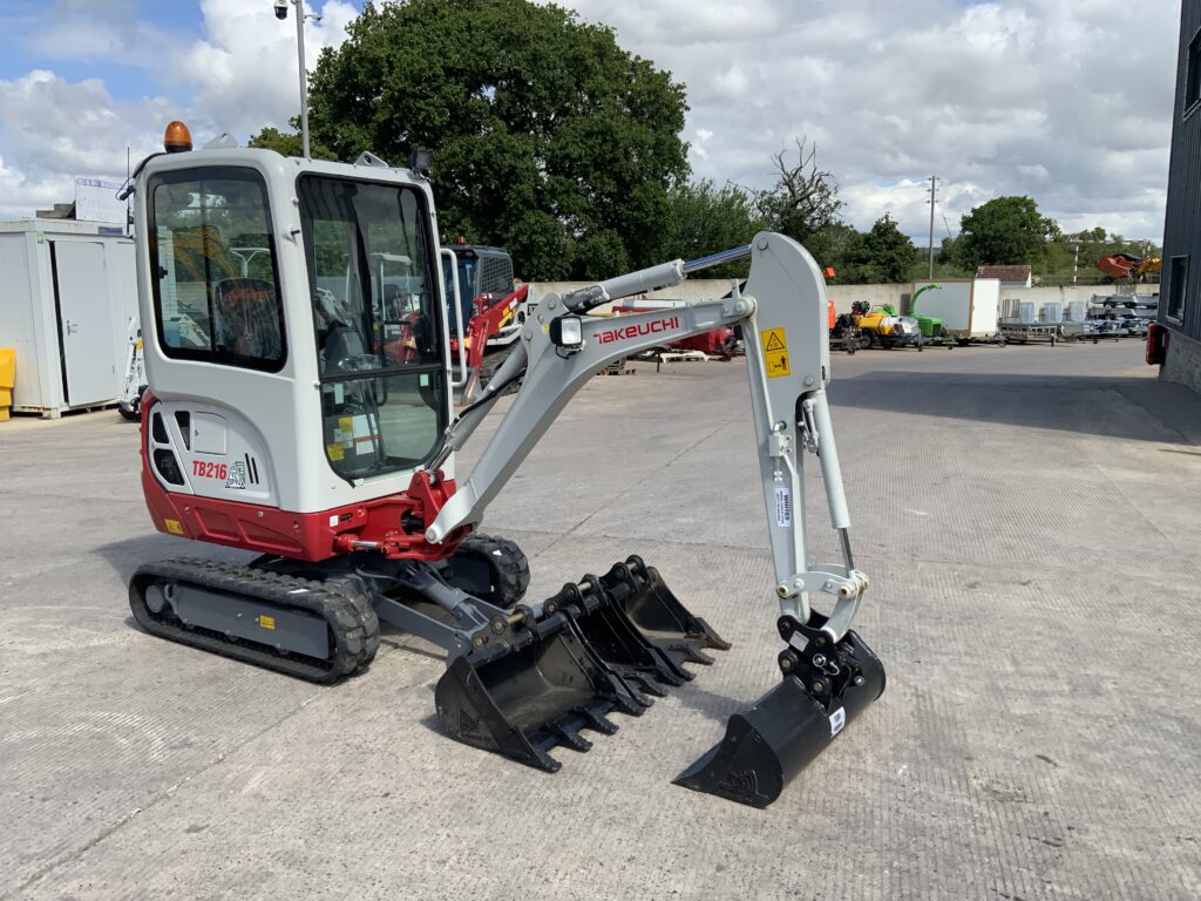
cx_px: 600
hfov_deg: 61.7
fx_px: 1006
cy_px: 450
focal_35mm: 29
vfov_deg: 48.2
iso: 16
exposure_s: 1/1534
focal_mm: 3
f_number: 1.8
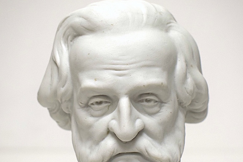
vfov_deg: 18.1
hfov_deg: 27.0
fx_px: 507
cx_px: 129
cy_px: 117
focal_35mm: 75
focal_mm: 32
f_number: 5.6
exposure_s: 1/125
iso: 640
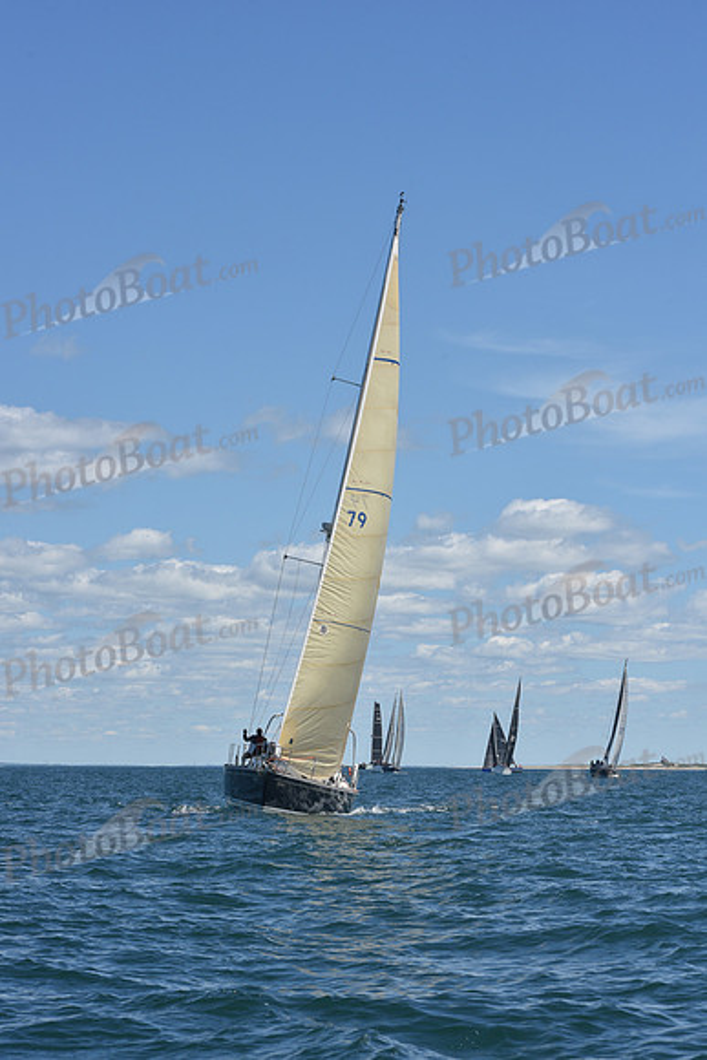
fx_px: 2708
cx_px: 354
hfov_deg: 14.9
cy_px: 530
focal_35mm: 92
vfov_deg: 22.1
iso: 250
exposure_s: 1/800
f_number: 11
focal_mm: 92
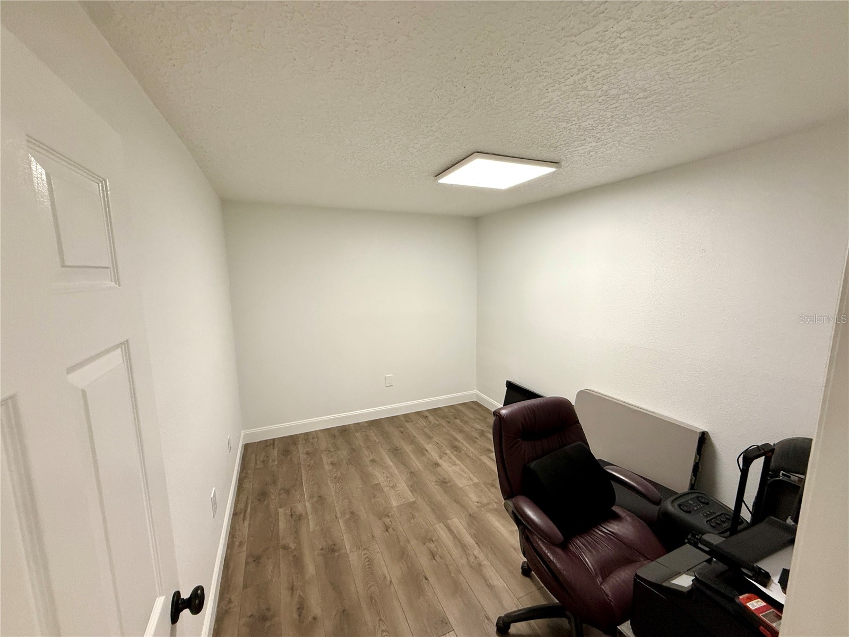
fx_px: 343
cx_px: 424
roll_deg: +0.8
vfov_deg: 85.7
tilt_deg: -7.3
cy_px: 318
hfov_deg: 102.1
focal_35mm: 14
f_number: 2.2
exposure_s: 1/120
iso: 250
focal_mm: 2.22
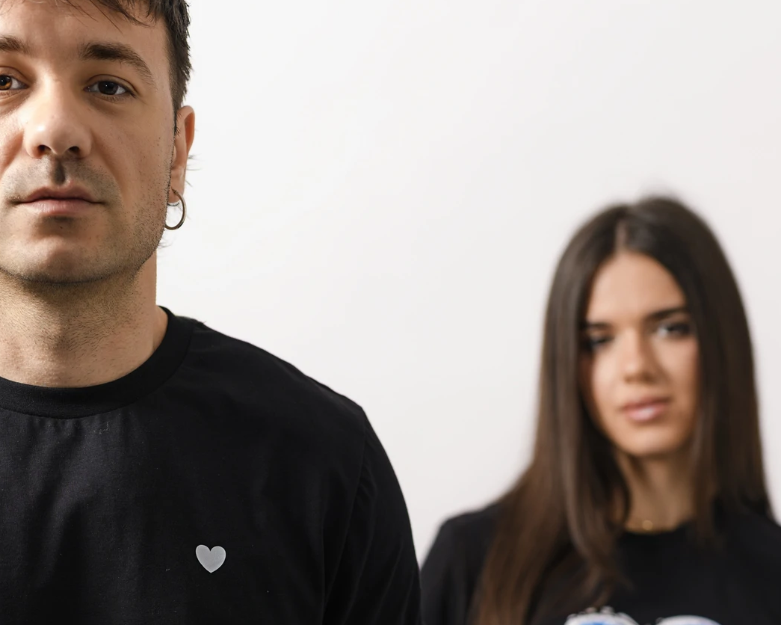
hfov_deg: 17.9
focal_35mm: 107
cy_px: 763
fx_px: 2473
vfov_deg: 13.9
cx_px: 413
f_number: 2.8
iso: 125
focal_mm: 50
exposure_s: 1/200
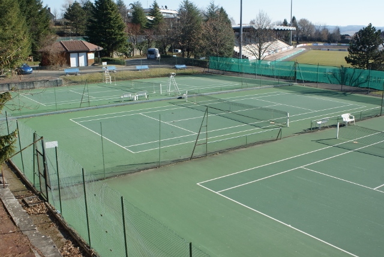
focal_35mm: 36
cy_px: 128
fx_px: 384
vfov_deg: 36.9
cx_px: 192
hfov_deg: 53.1
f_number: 10
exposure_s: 1/100
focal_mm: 24
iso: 100
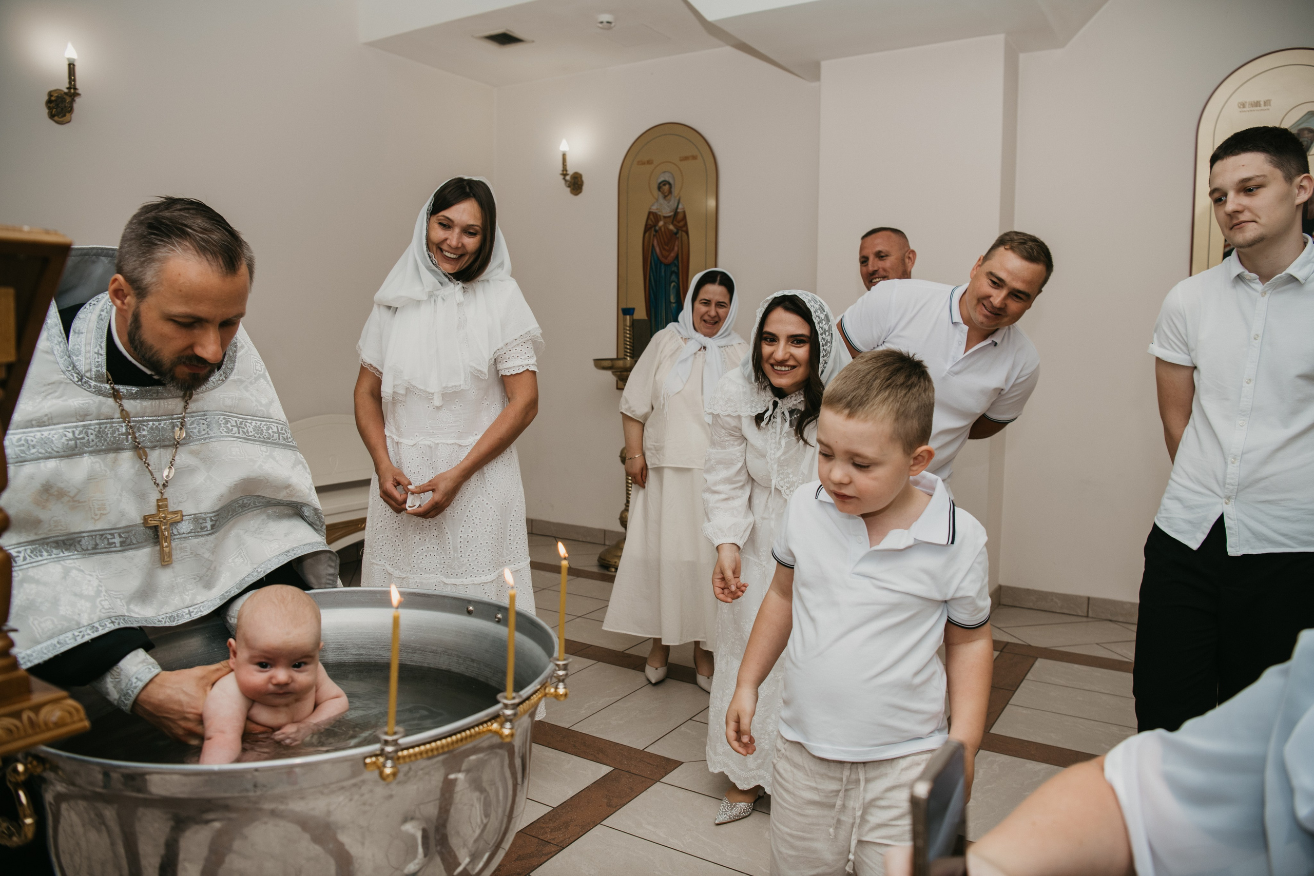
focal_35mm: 26
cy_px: 438
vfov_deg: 49.6
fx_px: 949
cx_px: 657
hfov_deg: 69.4
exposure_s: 1/160
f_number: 4
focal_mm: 26
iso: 125
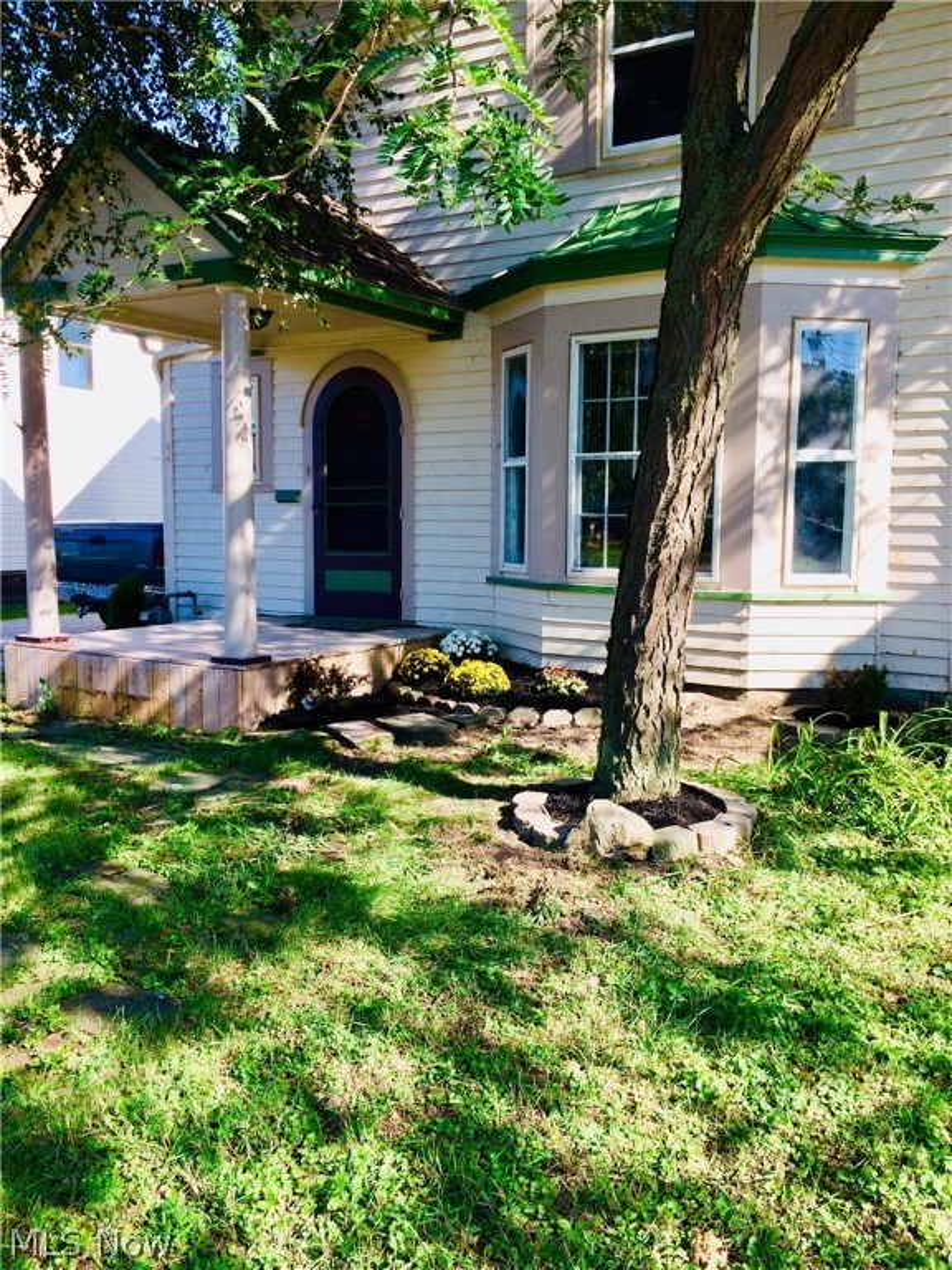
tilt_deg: -6.1
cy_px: 635
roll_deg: -0.7
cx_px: 476
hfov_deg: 48.2
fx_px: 1063
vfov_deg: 61.7
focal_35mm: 29
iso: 32
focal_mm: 4.15
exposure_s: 1/651
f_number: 2.2
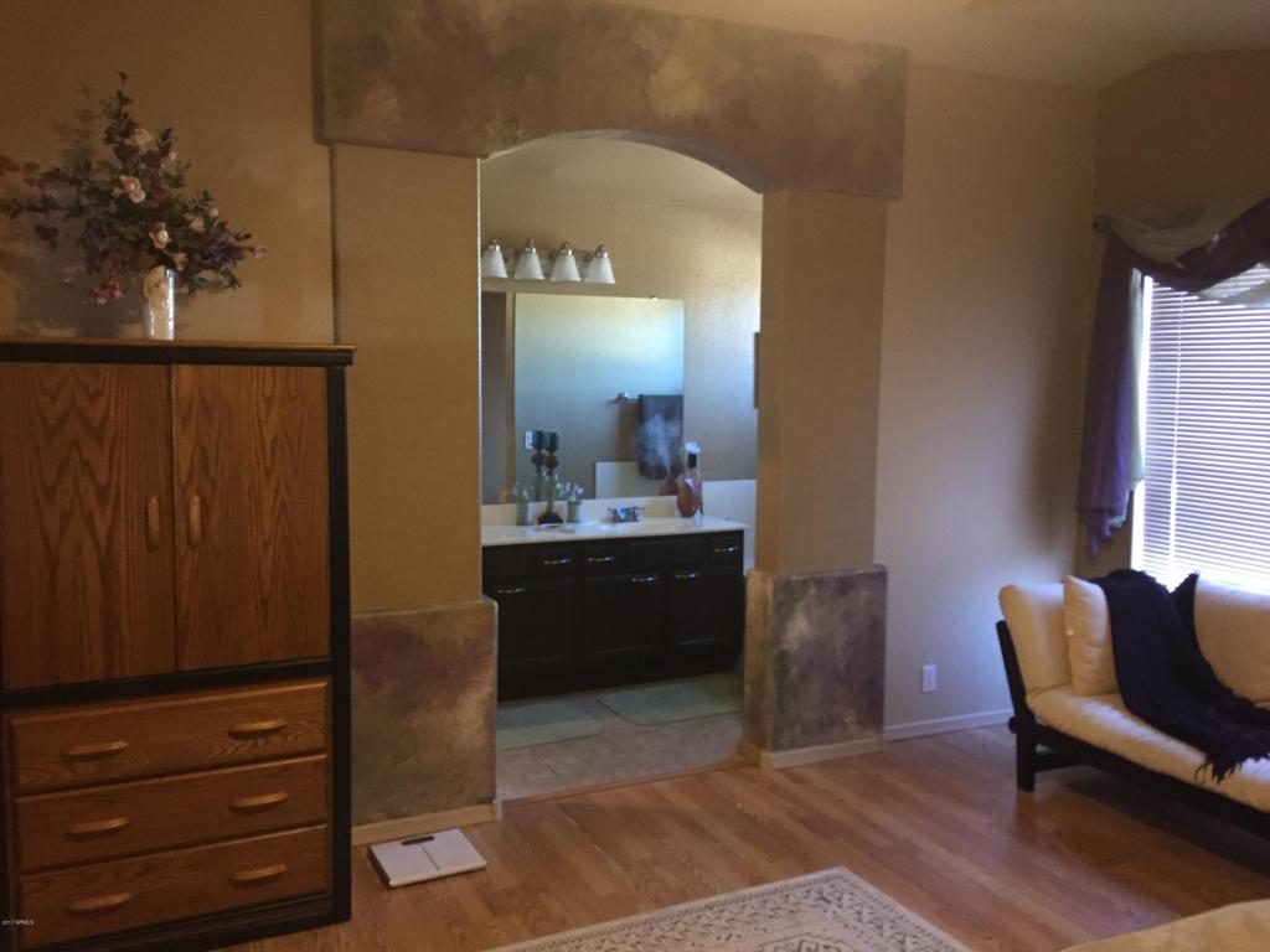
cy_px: 476
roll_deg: -0.3
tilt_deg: -5.1
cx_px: 635
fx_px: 1064
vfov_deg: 48.2
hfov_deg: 61.7
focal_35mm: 29
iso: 160
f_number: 2.2
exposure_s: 1/30
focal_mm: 4.15
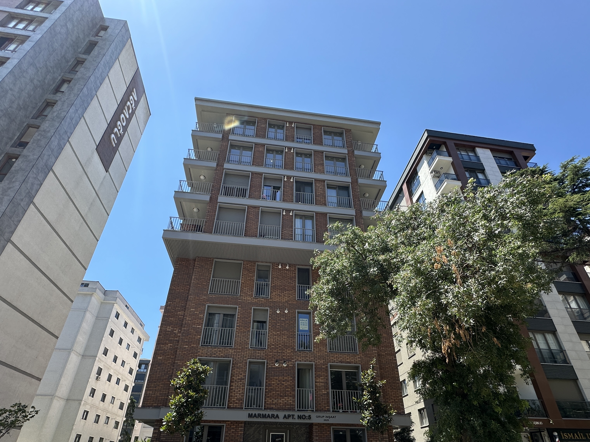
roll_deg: -0.9
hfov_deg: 102.1
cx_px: 295
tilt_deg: +28.7
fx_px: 239
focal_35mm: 14
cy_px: 221
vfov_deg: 85.7
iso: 40
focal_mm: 2.22
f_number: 2.2
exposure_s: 1/796
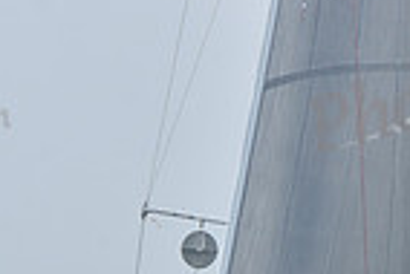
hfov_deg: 2.5
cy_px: 535
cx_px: 162
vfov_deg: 1.7
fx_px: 9337
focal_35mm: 819
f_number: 10
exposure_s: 1/800
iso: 320
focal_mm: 200
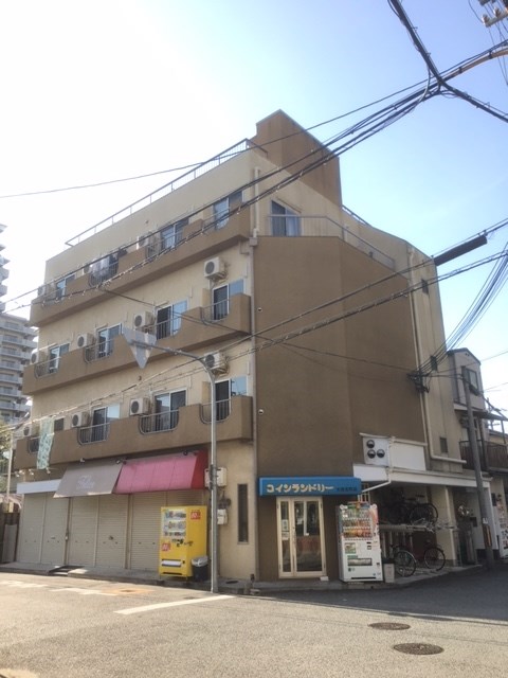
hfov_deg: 48.2
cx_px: 254
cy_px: 339
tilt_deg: +18.9
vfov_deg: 61.7
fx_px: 567
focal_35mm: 29
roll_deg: +1.4
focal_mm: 4.15
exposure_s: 1/427
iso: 25
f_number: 2.2
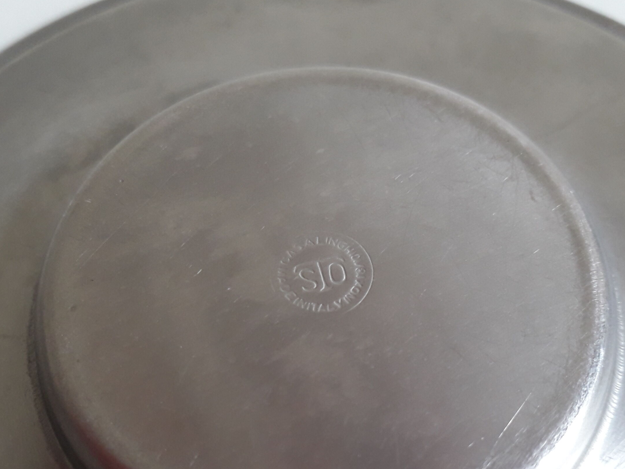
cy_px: 336
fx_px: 740
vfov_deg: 34.6
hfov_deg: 45.7
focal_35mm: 41
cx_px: 278
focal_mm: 3.6
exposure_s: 1/50
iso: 125
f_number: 1.9
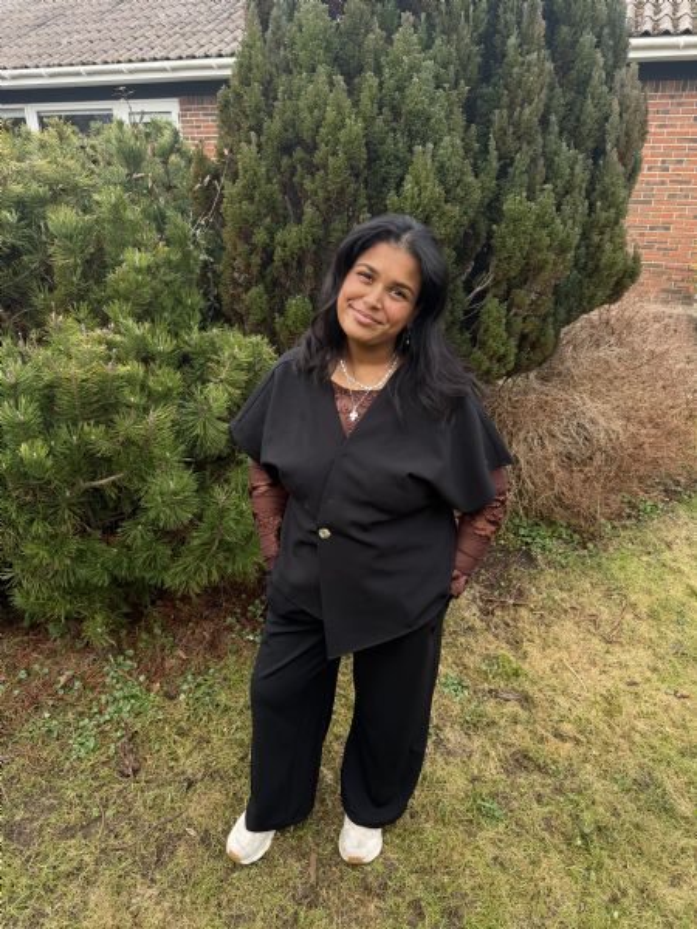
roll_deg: -0.6
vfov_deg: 71.6
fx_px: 644
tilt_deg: -24.3
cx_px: 348
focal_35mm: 24
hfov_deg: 56.8
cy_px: 464
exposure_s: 1/338
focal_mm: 6.76
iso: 80
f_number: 1.78
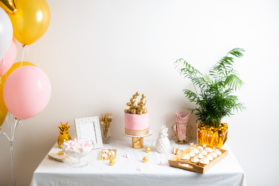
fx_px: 395
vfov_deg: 26.5
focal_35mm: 51
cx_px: 140
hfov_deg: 38.9
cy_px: 93
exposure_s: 1/125
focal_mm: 34
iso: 100
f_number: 4.5
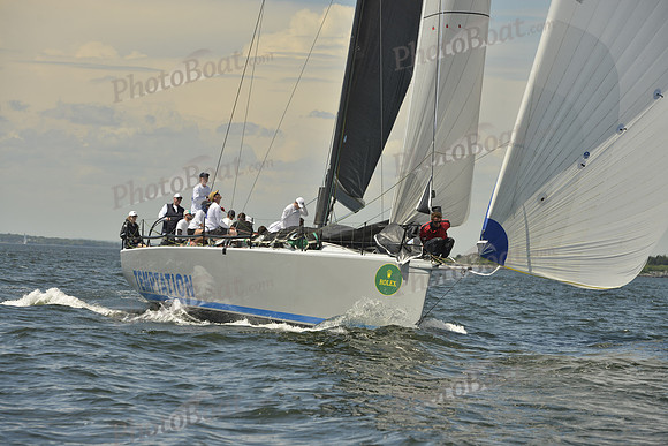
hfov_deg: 13.2
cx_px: 334
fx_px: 2877
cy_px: 223
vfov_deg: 8.9
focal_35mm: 155
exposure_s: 1/1600
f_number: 9
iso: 280
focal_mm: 155
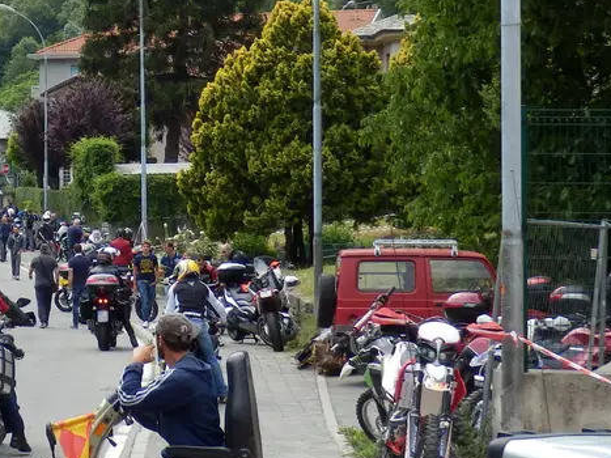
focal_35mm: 126
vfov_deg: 11.7
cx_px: -86
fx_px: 2223
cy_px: 165
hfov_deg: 15.2
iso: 80
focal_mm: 8.9
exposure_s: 1/320
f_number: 4
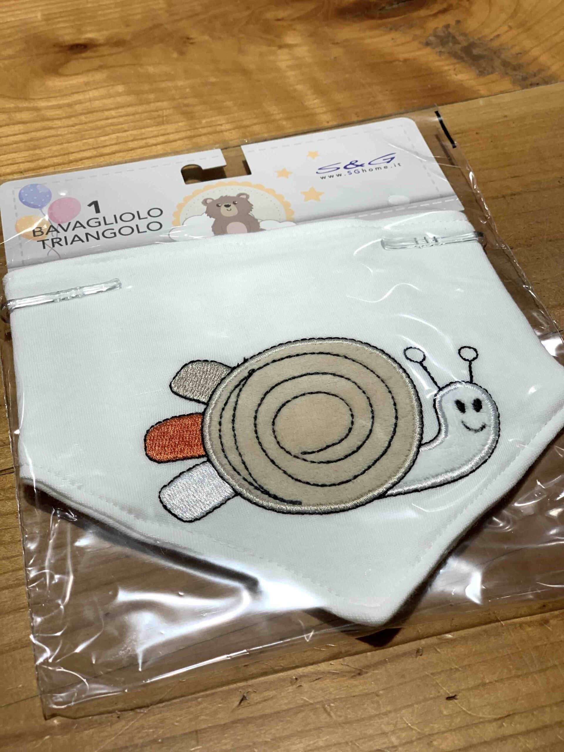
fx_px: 1130
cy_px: 376
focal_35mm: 52
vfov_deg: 36.8
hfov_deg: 28.0
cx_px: 282
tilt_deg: -48.5
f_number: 2.4
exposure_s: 1/100
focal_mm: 6
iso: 40
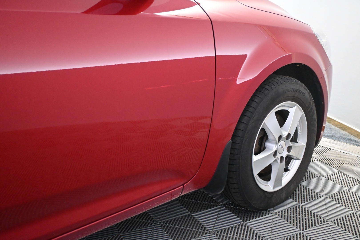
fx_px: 367
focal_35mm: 37
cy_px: 120
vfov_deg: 36.2
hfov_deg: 52.2
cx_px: 180
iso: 3200
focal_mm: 24.5
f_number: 4.2
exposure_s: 1/80
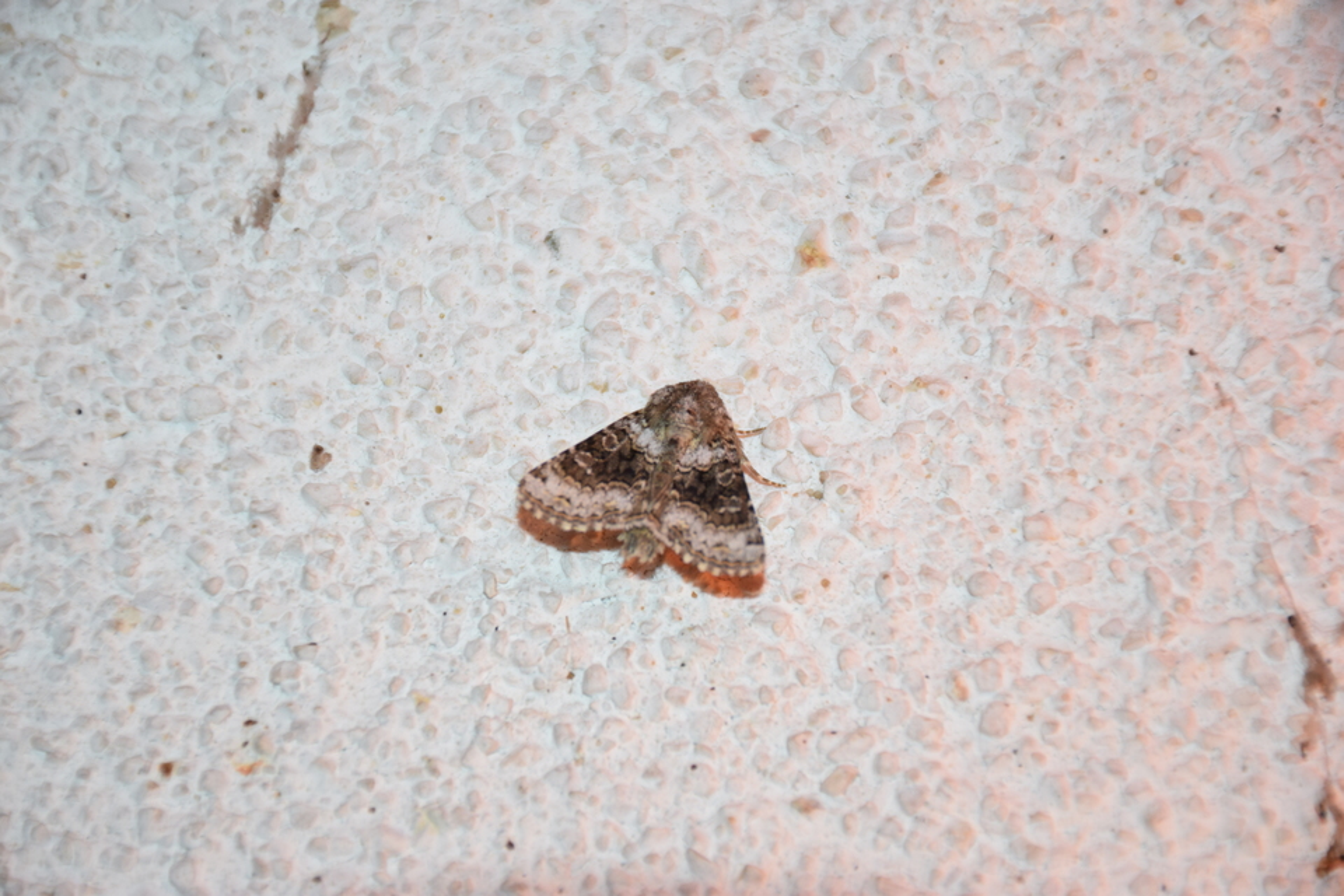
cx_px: 672
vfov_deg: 6.5
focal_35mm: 210
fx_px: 7839
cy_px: 448
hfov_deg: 9.8
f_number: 5.6
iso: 400
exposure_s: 1/60
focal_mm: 140
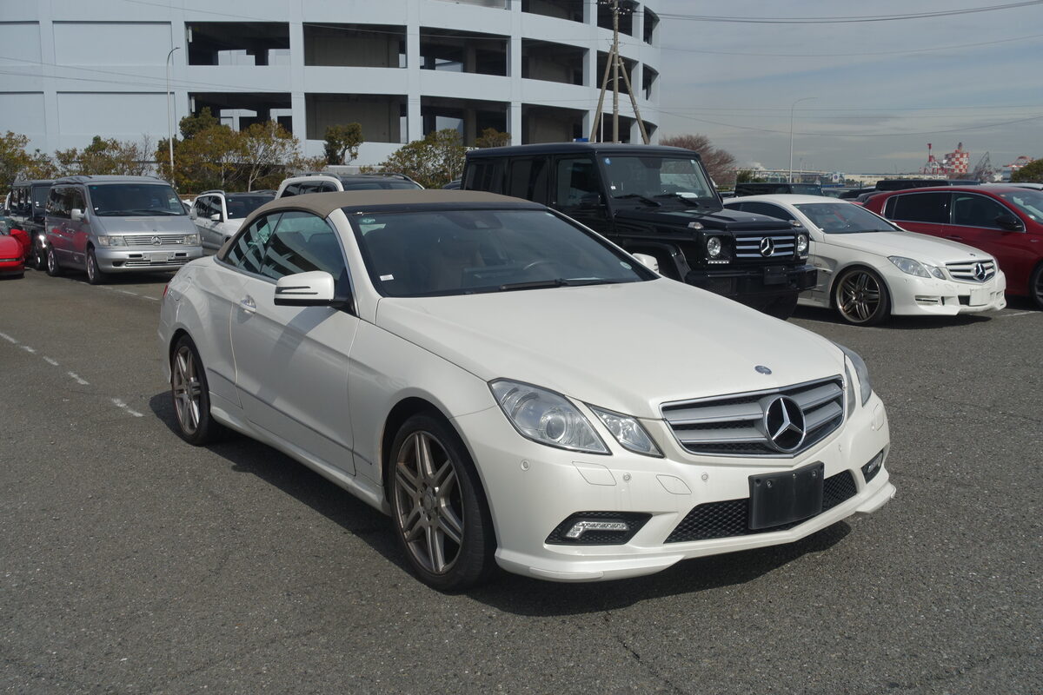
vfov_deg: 35.9
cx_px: 522
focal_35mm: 37
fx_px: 1072
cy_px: 348
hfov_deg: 51.9
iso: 125
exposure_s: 1/160
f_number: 4
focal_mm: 13.53
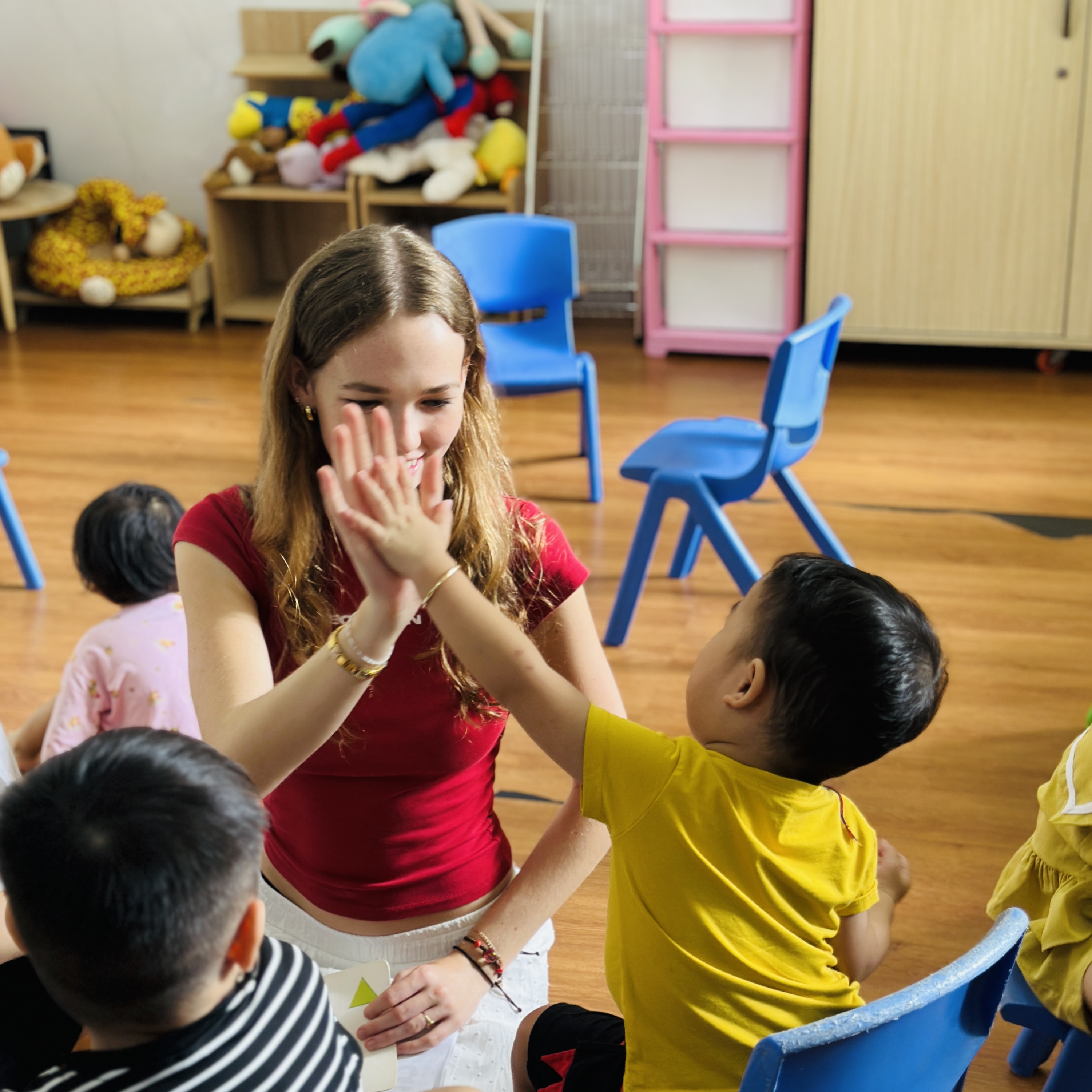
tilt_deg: -23.8
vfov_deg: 30.0
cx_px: 546
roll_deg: +1.8
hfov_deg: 30.0
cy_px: 593
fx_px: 2034
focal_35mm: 57
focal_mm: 6.86
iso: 160
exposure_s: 1/53
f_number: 1.78
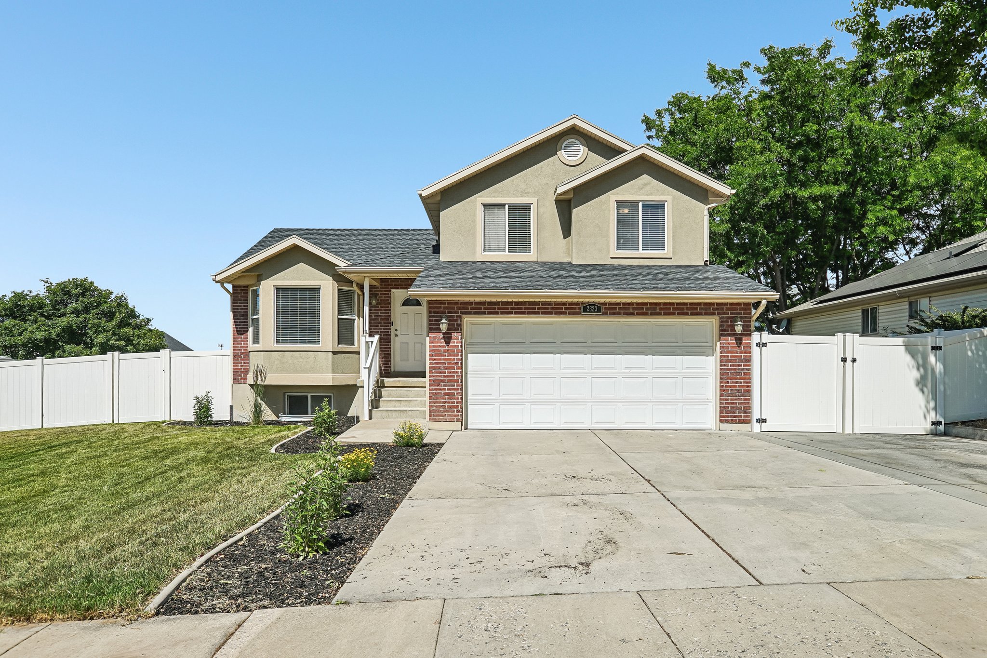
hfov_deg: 76.1
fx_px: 630
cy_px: 329
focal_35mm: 23
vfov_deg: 55.1
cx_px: 494
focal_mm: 23
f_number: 8
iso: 100
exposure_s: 1/500
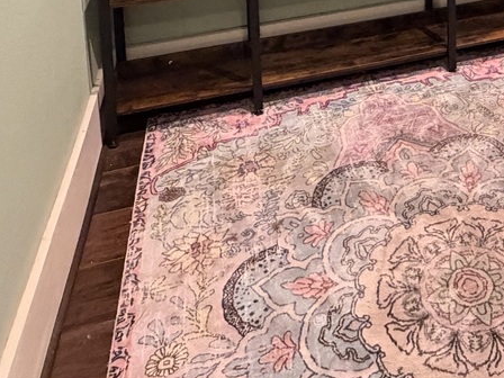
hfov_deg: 38.7
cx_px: 467
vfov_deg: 24.6
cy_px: -196
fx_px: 655
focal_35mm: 45
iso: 640
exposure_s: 1/60
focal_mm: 2.22
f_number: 2.2
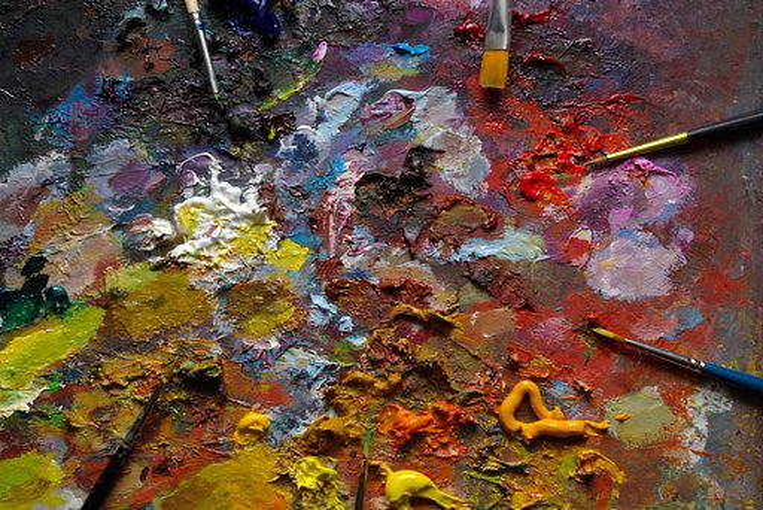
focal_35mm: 82
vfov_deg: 16.6
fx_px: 1749
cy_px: 255
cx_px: 382
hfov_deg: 24.6
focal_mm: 55
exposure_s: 1/15
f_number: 8
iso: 800
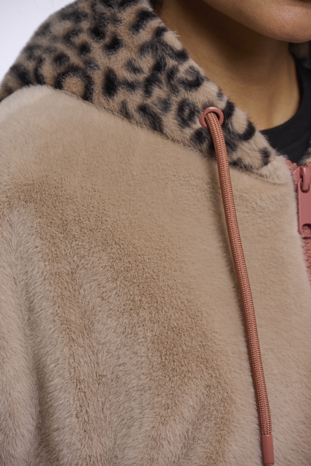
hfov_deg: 8.9
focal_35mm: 155
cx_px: 156
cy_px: 233
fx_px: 2008
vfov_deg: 13.2
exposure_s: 1/160
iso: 125
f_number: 8
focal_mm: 155
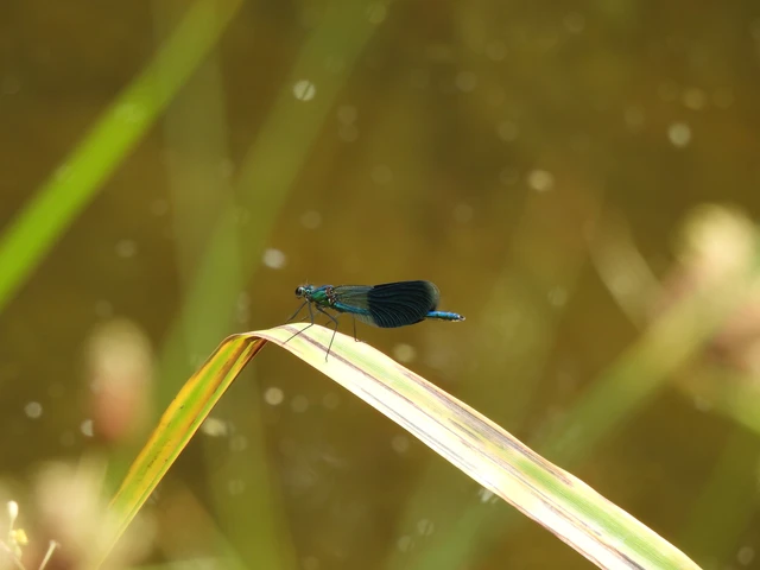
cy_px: 285
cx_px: 380
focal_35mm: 1200
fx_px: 26346
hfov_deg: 1.7
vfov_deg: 1.2
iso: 200
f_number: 6.3
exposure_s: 1/160
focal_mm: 214
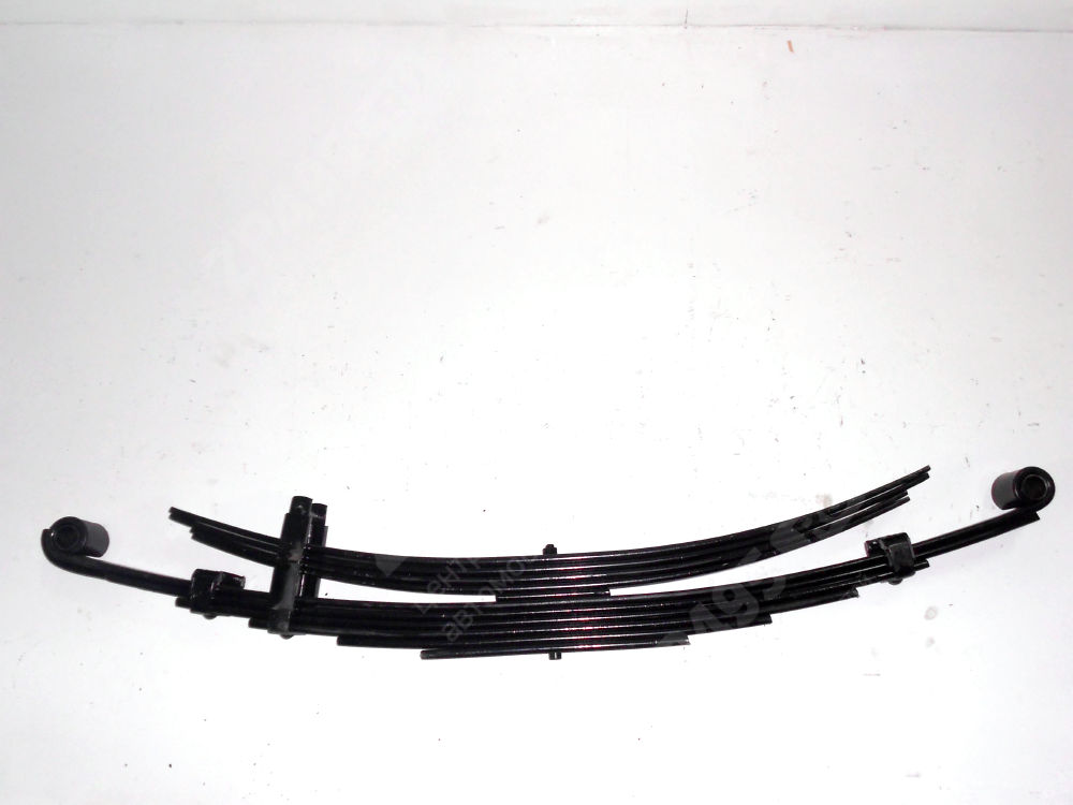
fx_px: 992
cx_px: 536
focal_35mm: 32
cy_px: 402
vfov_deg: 44.2
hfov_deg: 56.8
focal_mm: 6
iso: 200
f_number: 3.6
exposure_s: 1/30
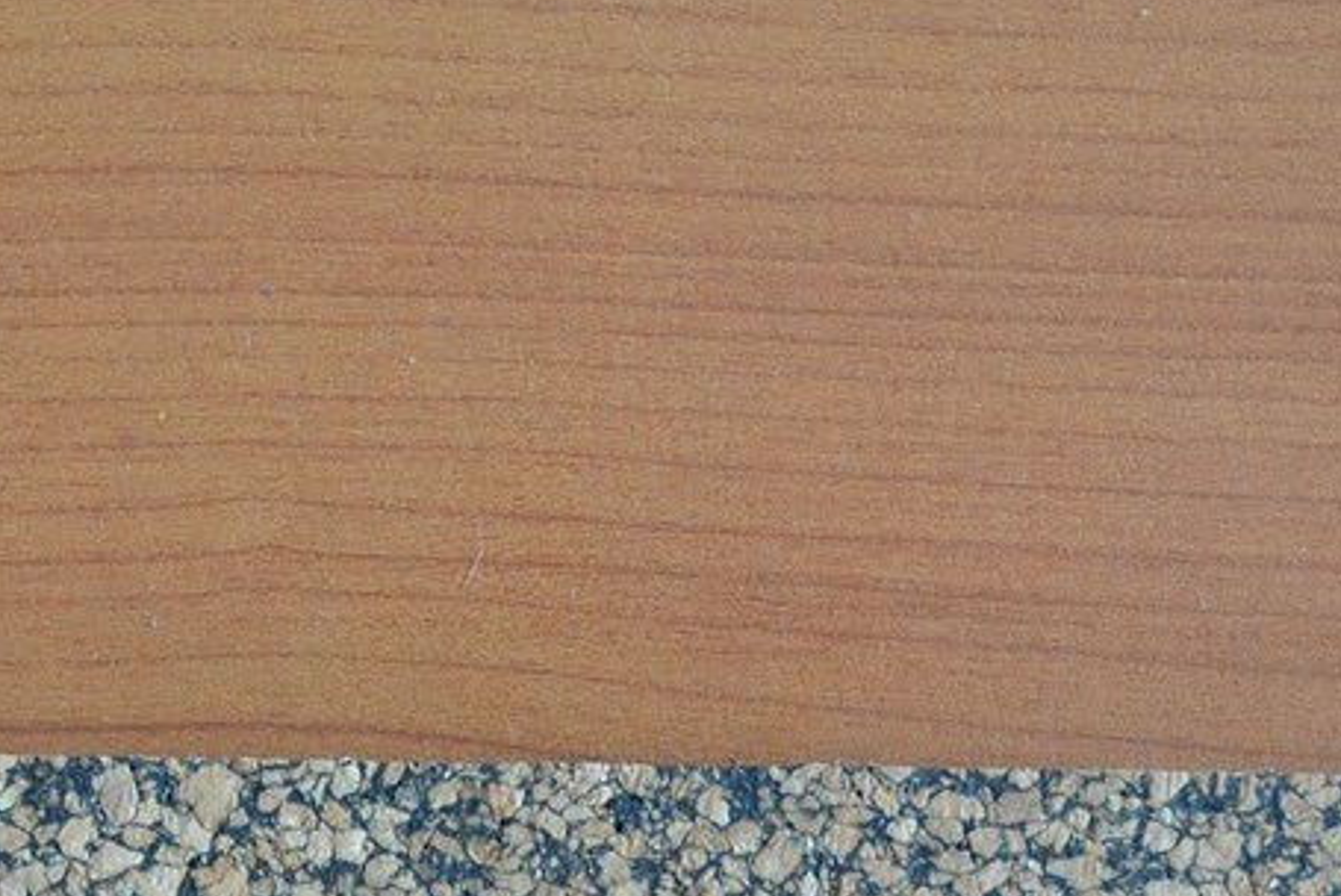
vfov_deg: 10.5
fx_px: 4808
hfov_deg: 15.8
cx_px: 368
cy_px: 920
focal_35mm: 129
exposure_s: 1/50
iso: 400
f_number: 5
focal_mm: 34
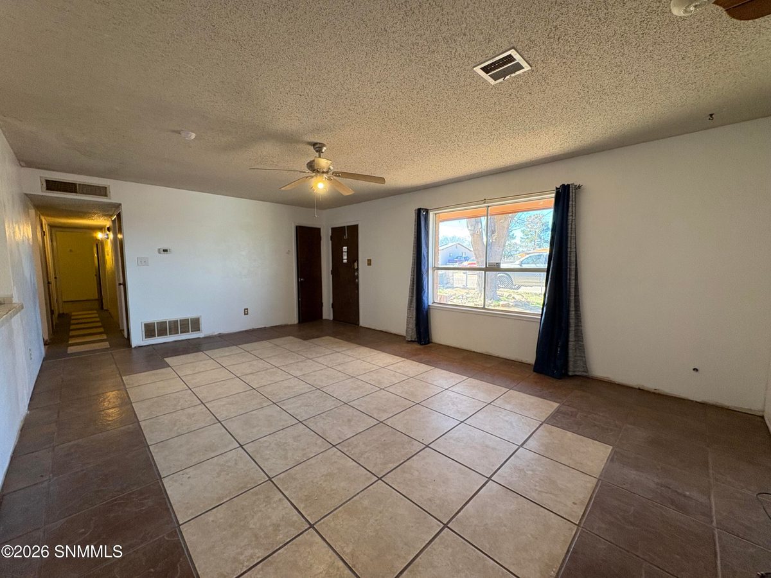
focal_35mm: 14
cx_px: 386
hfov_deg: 102.1
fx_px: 312
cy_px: 289
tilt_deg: -4.7
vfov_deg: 85.7
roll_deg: +0.5
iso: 200
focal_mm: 2.22
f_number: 2.2
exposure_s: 1/120
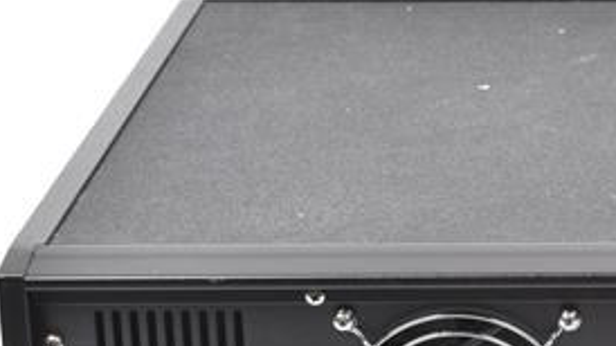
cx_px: 589
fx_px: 1911
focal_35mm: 117
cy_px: 306
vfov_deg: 10.3
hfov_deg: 17.9
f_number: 13
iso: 200
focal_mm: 34
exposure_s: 1/200
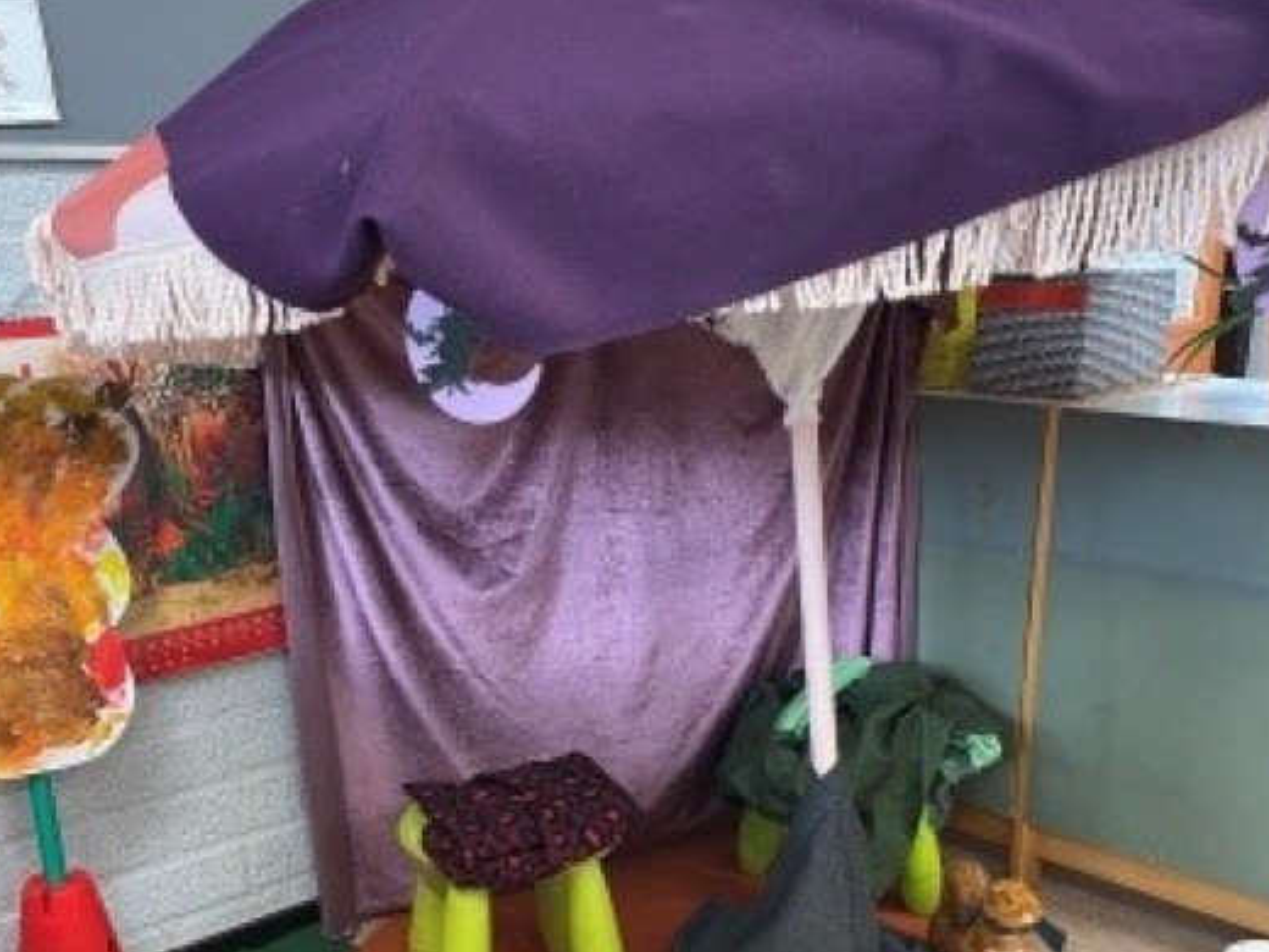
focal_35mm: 40
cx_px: 622
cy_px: 757
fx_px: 1466
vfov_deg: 34.9
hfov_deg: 46.8
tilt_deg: -20.2
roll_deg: +1.3
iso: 160
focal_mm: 4.2
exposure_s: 1/60
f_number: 1.6
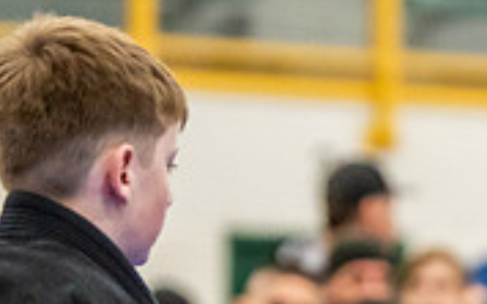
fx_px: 6035
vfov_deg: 2.9
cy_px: 427
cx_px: 578
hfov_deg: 4.6
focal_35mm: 455
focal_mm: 129
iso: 5000
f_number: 2.8
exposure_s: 1/500
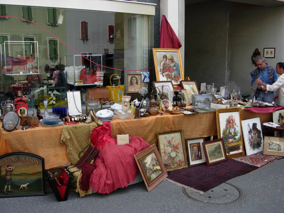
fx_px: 295
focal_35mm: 36
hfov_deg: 51.4
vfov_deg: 39.7
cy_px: 106
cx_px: 142
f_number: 3.8
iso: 50
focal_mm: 7.5
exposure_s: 1/235
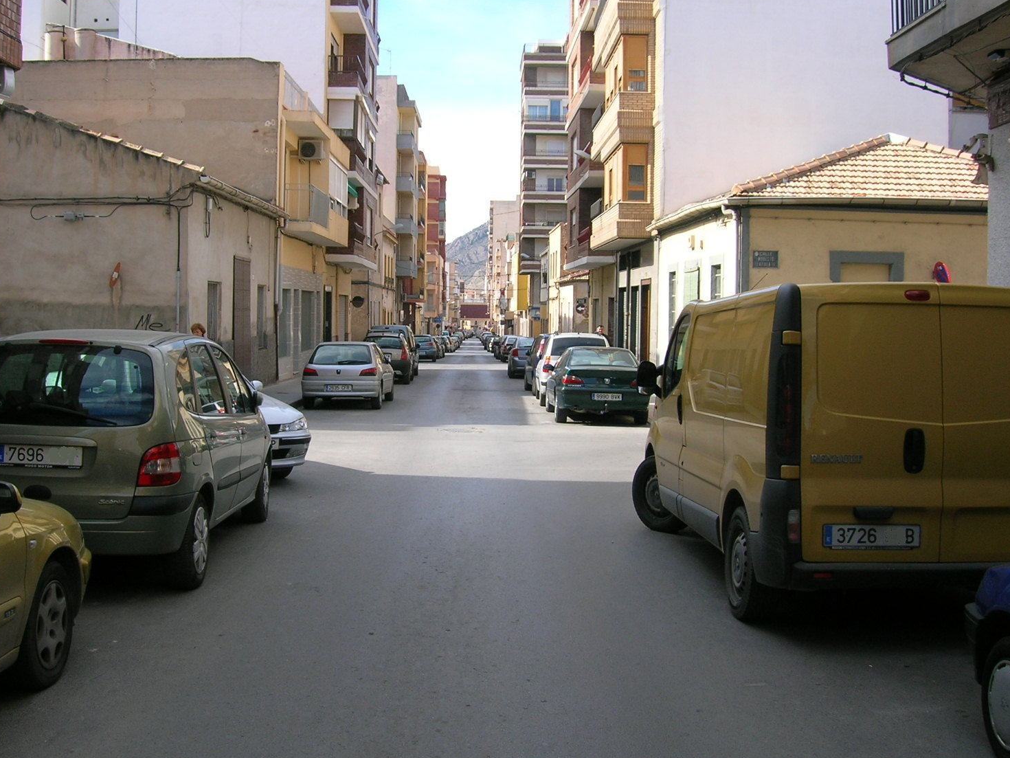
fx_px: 1080
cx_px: 463
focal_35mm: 37
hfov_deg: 50.1
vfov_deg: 38.7
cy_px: 351
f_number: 4.9
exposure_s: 1/130
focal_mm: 5.7
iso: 50
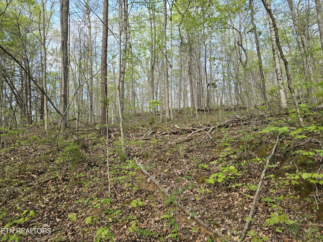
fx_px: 215
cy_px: 121
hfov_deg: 73.9
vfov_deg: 58.9
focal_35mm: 23
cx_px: 162
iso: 32
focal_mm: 6.3
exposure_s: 1/180
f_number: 1.7
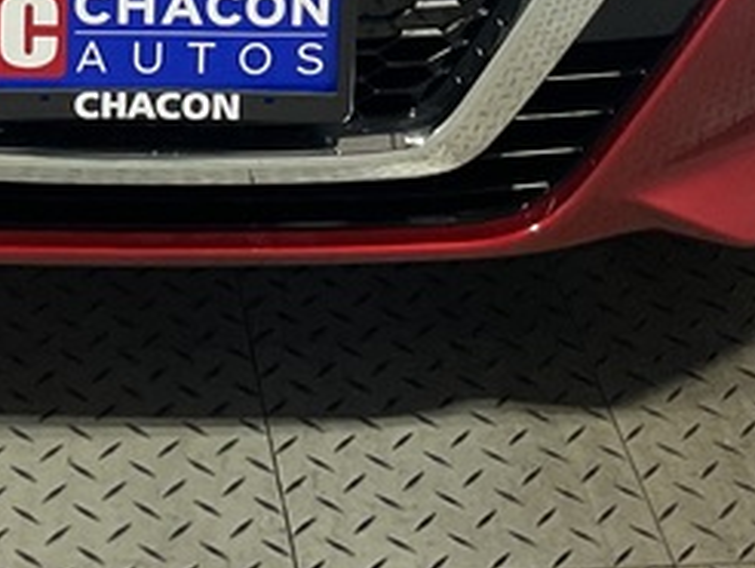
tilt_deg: -18.4
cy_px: -454
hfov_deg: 17.1
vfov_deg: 12.1
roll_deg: -1.5
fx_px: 2467
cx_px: 68
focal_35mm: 113
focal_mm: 3
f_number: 1.8
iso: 80
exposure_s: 1/60
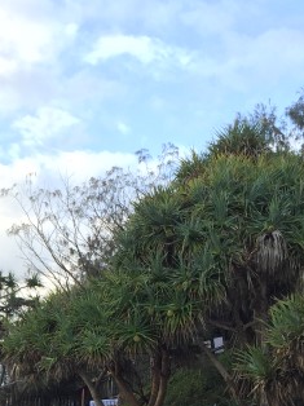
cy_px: 341
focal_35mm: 71
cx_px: -31
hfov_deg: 19.8
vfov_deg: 26.7
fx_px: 833
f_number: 2.2
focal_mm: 4.15
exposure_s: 1/202
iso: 32
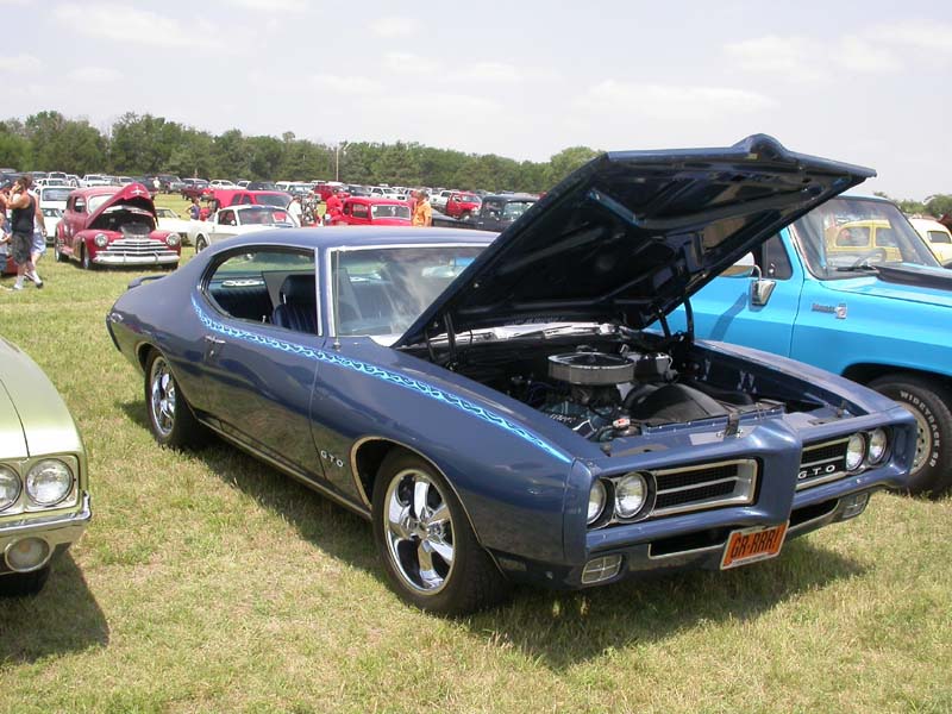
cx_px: 476
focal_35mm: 38
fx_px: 1045
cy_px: 357
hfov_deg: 49.0
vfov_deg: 37.7
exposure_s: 1/254
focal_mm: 7.85
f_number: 6.7
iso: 100
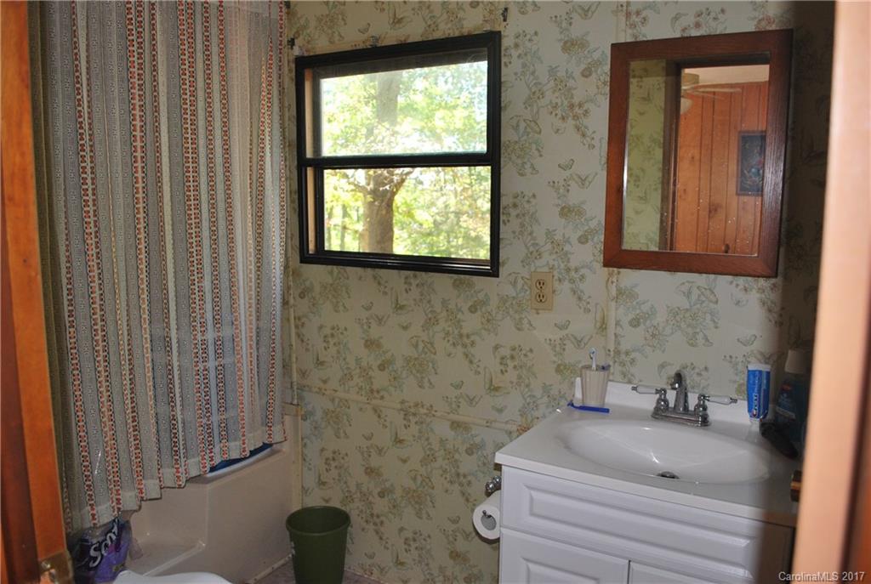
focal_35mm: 27
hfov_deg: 67.3
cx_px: 436
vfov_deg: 48.1
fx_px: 654
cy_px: 292
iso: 200
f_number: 3.5
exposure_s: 1/60
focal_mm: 18
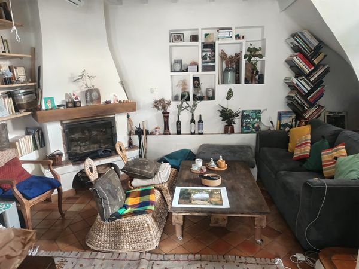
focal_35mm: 24
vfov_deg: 56.8
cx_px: 180
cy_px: 134
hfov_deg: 71.6
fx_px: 249
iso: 2011
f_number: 1.7
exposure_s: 1/25
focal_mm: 5.31
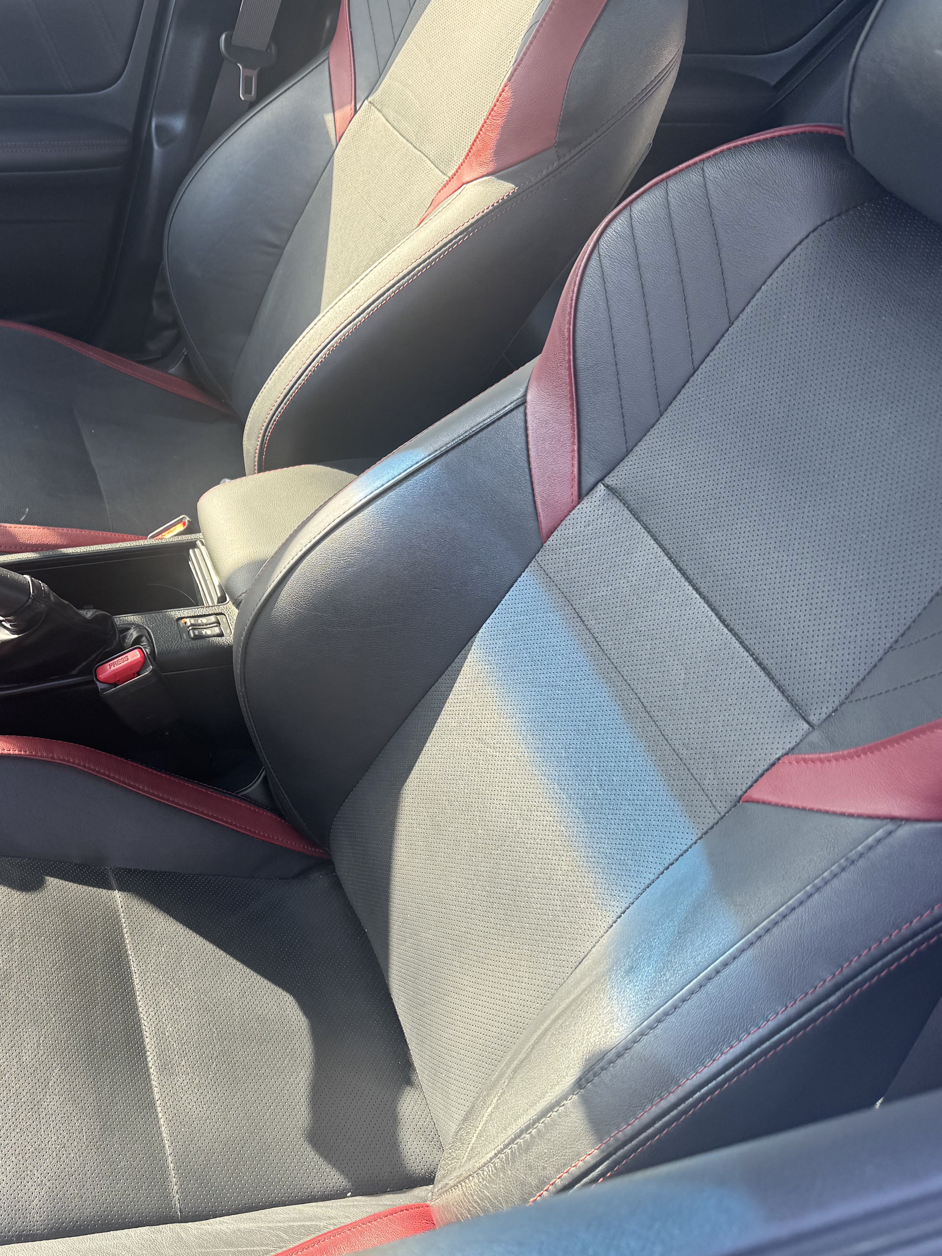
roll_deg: -3.3
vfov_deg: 55.3
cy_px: 619
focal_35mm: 33
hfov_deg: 41.3
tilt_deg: -42.0
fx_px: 1197
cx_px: 200
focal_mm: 6.76
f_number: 1.78
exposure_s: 1/153
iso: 64
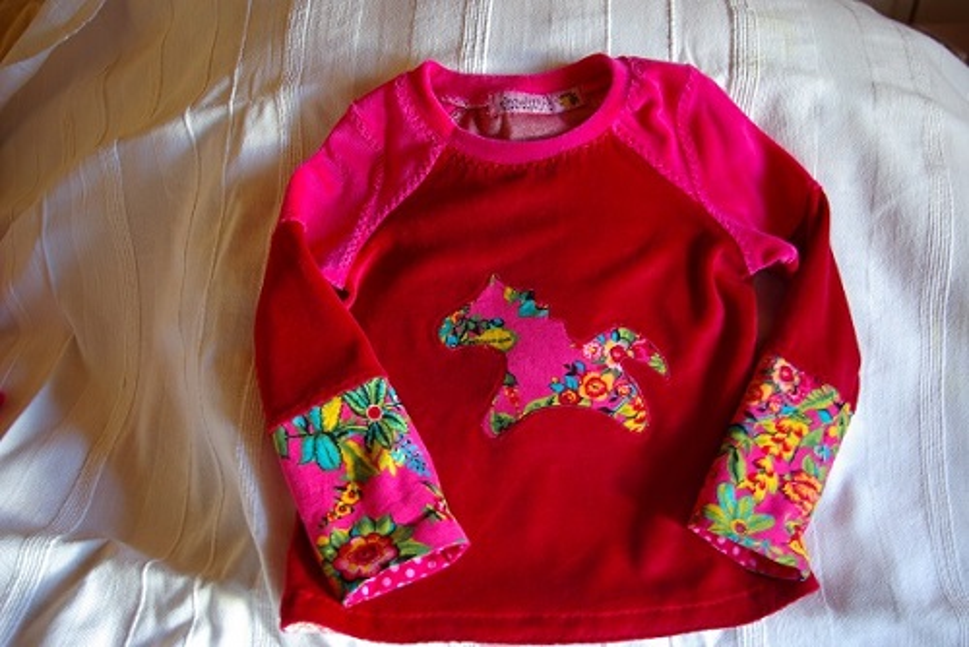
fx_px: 1050
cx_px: 484
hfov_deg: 49.5
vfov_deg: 34.3
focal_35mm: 39
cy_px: 324
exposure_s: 1/6
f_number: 4
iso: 250
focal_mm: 26
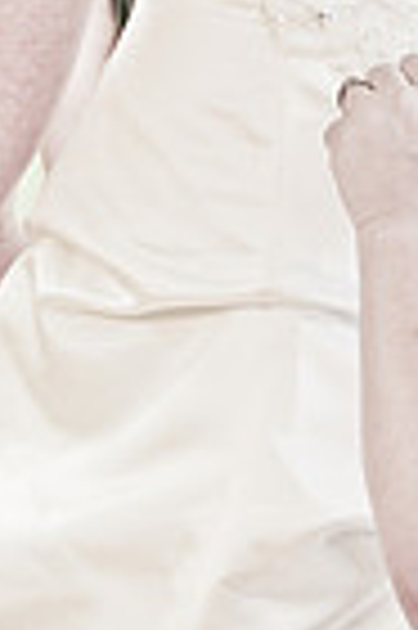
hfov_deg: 11.8
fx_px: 2025
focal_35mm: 116
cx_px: 308
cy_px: 140
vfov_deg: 17.5
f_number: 2.8
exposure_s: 1/200
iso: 1000
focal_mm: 24
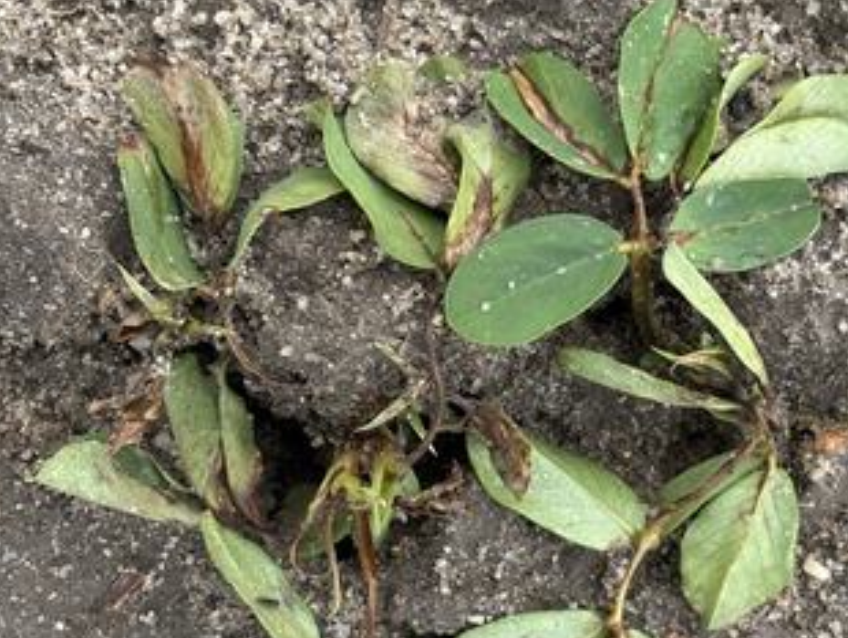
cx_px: 522
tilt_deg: -81.2
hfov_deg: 28.9
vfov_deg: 22.0
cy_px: 315
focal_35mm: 67
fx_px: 1643
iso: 32
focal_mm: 5.96
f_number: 1.6
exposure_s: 1/684
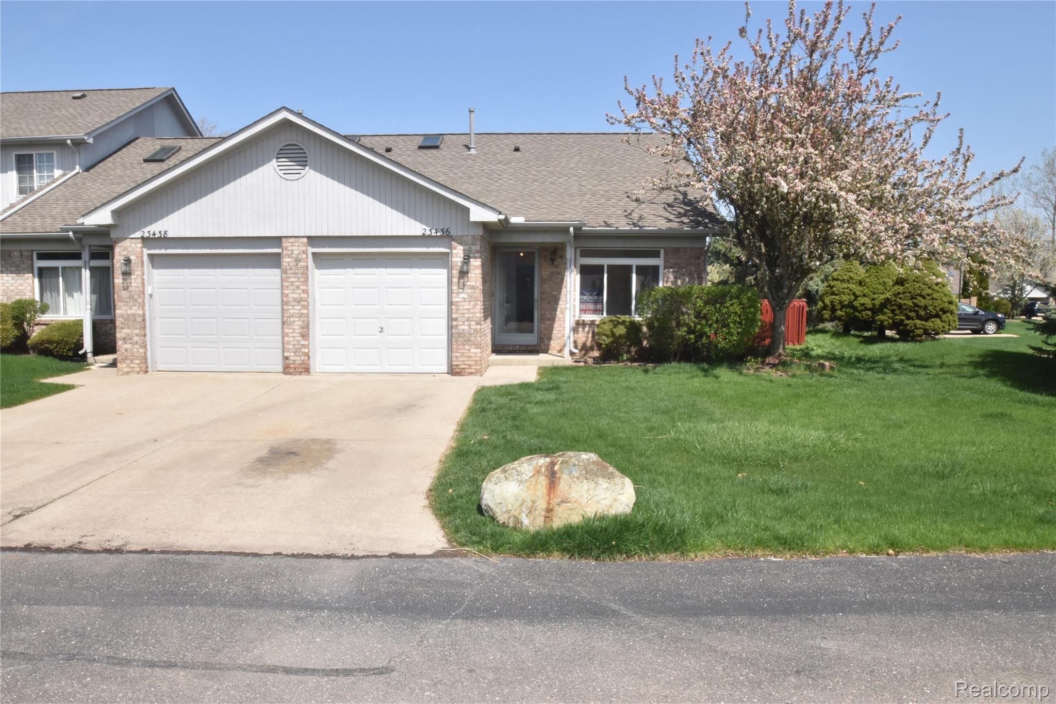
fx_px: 792
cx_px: 528
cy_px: 352
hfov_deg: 67.4
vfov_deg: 47.9
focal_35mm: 27
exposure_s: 1/200
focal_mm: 18
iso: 720
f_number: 25
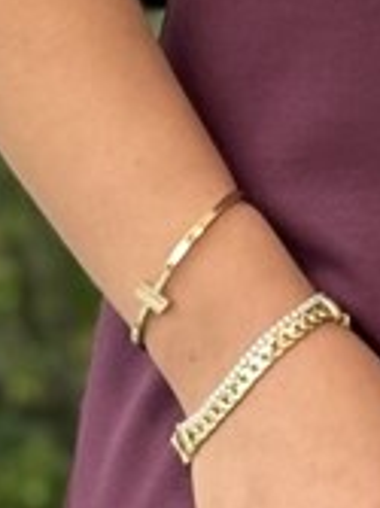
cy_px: -138
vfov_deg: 5.1
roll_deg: +2.2
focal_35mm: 384
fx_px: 5628
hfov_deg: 3.8
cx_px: 760
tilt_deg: -21.0
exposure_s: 1/101
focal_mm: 6.76
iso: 100
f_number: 1.78
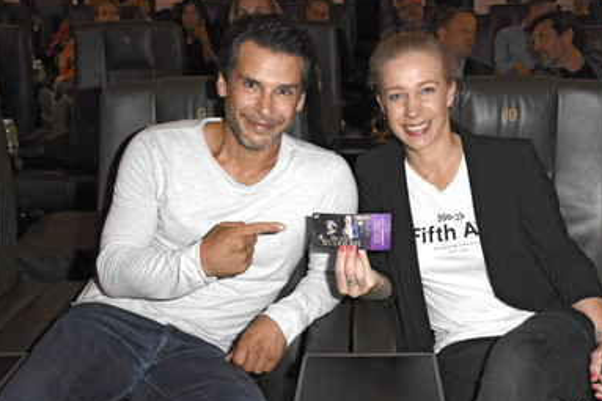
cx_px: 348
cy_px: 230
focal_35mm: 41
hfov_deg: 47.7
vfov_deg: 32.9
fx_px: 678
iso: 3200
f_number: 6.3
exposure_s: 1/60
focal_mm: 23
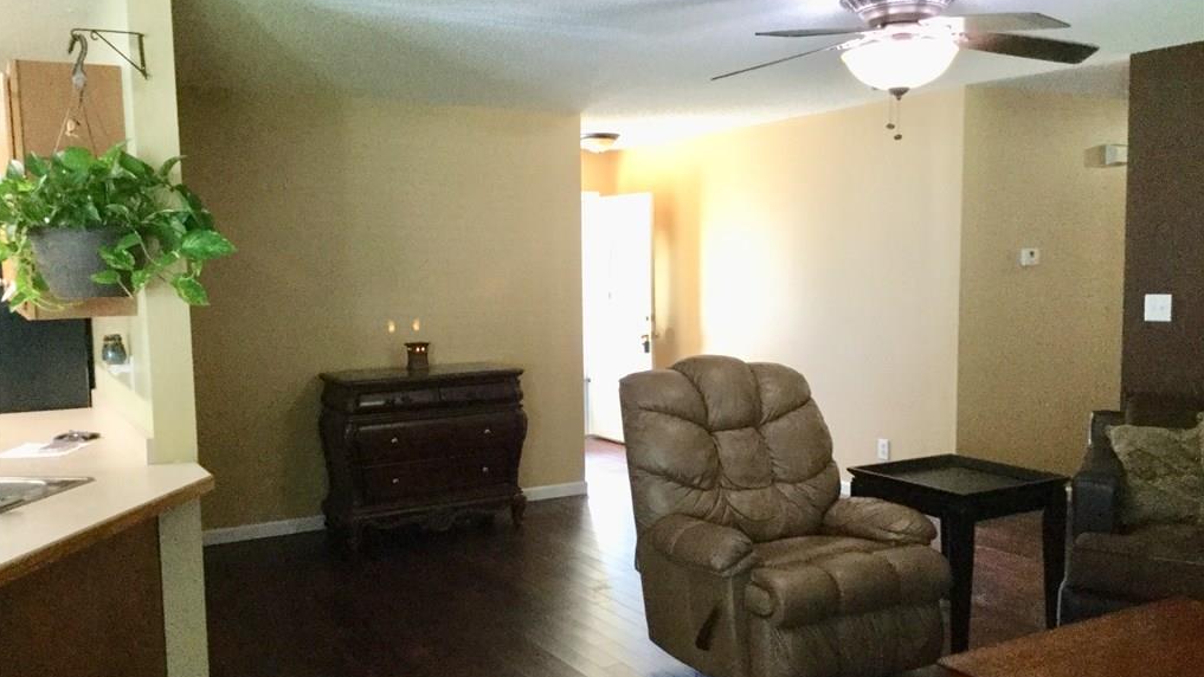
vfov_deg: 34.6
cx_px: 599
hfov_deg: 58.0
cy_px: 373
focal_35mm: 34
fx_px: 1085
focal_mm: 3.3
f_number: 2.4
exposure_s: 1/30
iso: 200
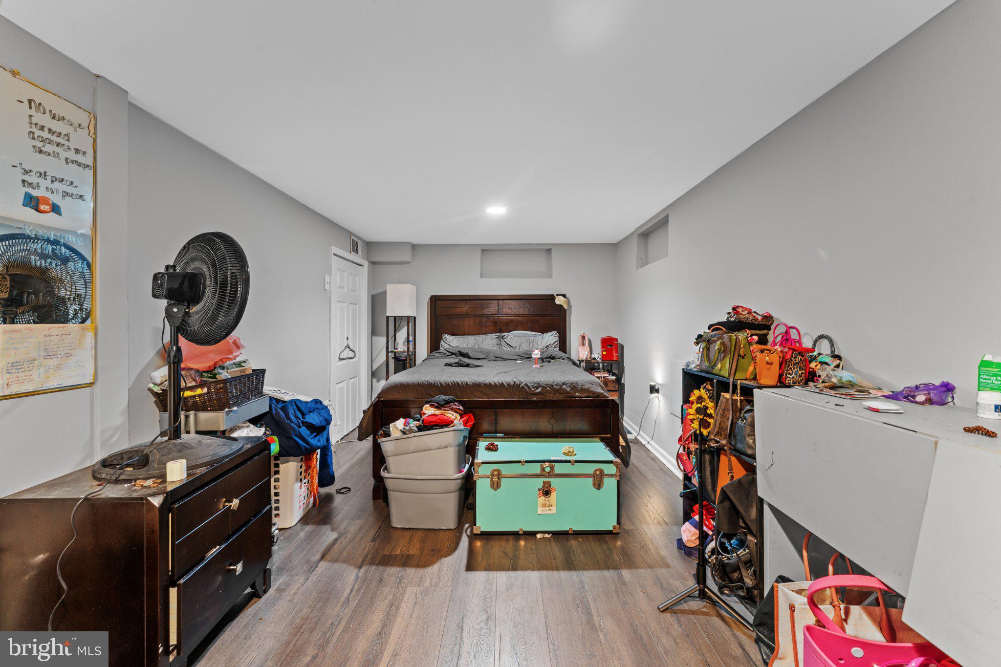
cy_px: 334
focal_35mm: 14
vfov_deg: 81.2
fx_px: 389
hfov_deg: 104.3
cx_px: 500
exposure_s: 13
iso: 100
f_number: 8
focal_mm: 14
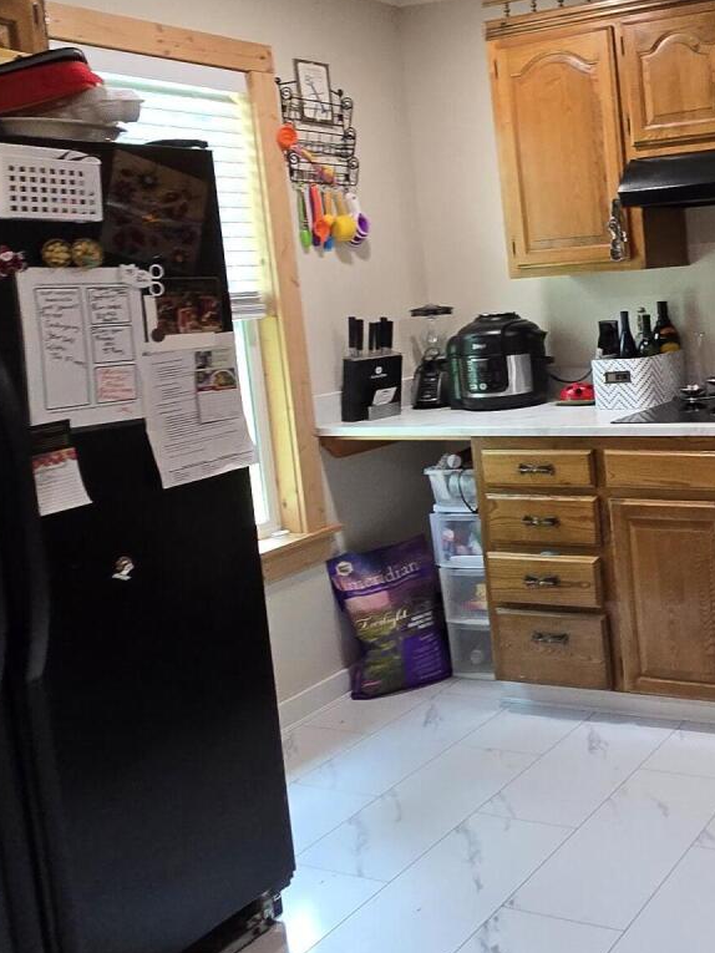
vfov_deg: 53.3
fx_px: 936
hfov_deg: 36.4
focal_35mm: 34
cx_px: 757
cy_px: 351
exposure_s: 1/60
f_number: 2.2
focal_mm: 2.2
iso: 200
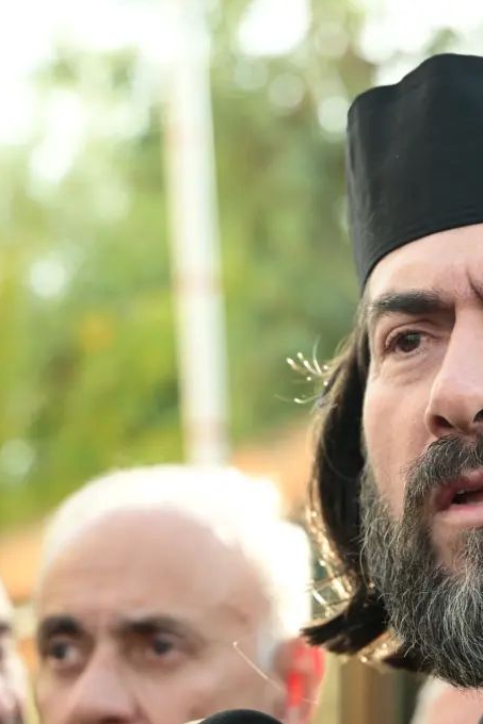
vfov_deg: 18.1
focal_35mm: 113
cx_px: 501
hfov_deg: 12.0
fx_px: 2275
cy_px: 361
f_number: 4.5
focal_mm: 75
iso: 400
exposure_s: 1/400
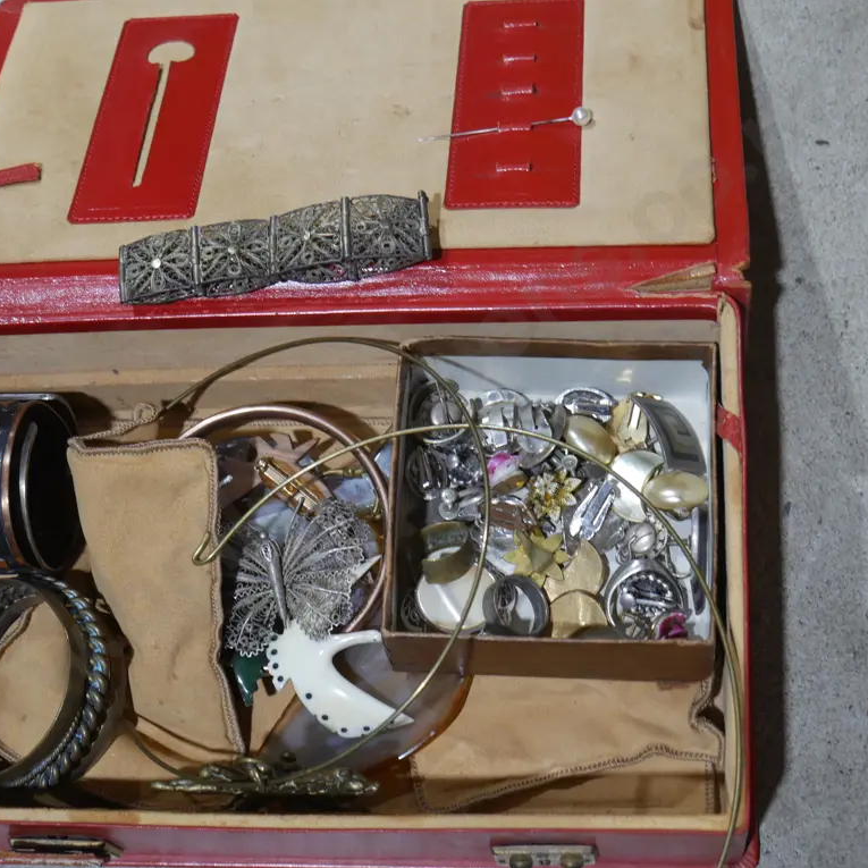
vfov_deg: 24.3
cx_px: 369
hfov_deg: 24.3
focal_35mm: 71
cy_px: 435
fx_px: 2014
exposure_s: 1/60
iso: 500
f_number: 5.4
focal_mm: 30
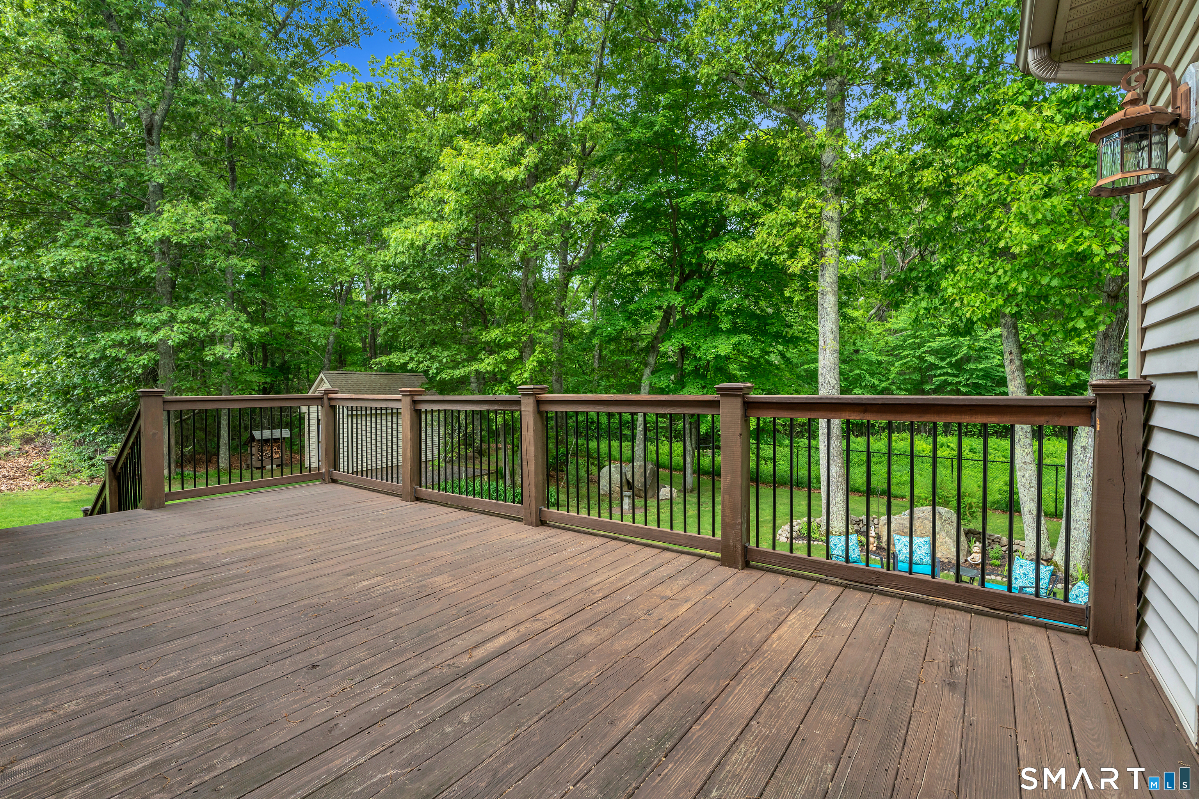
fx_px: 533
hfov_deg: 96.7
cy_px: 400
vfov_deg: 73.7
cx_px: 600
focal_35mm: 16
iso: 500
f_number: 8
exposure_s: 1/40
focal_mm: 16
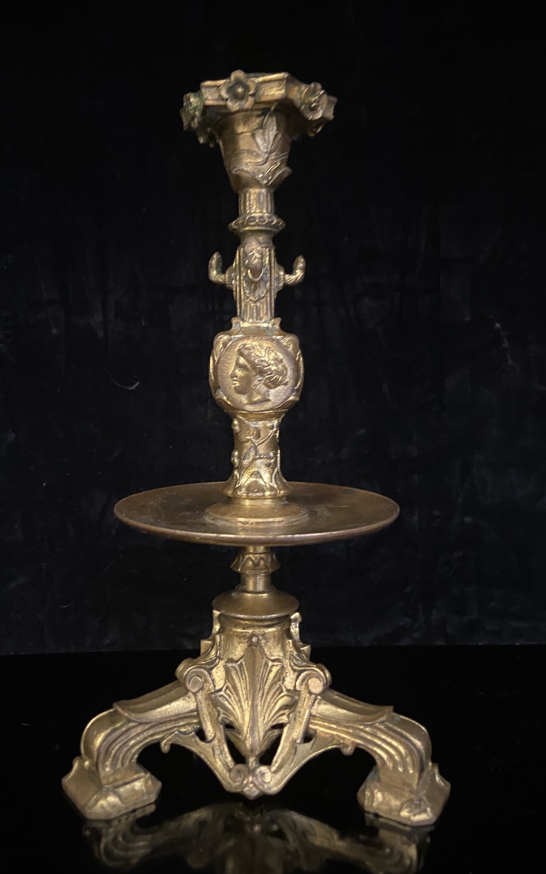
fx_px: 667
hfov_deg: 44.5
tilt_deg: -4.0
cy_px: 433
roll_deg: +0.0
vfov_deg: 66.5
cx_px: 248
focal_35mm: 28
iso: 1000
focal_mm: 4.25
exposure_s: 1/17
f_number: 1.8
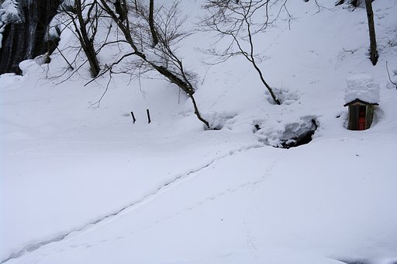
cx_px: 198
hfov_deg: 36.9
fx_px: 595
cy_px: 132
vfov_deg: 25.0
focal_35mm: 54
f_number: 10
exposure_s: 1/250
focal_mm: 36
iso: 100
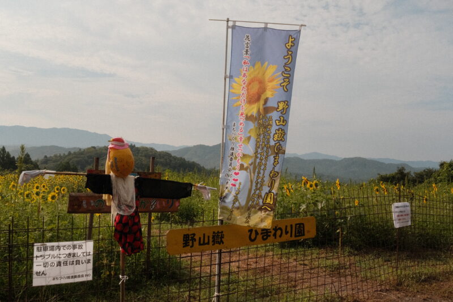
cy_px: 151
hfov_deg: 54.4
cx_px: 226
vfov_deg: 37.8
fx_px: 440
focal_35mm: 35
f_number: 10
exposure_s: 1/2500
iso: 1600
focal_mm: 23
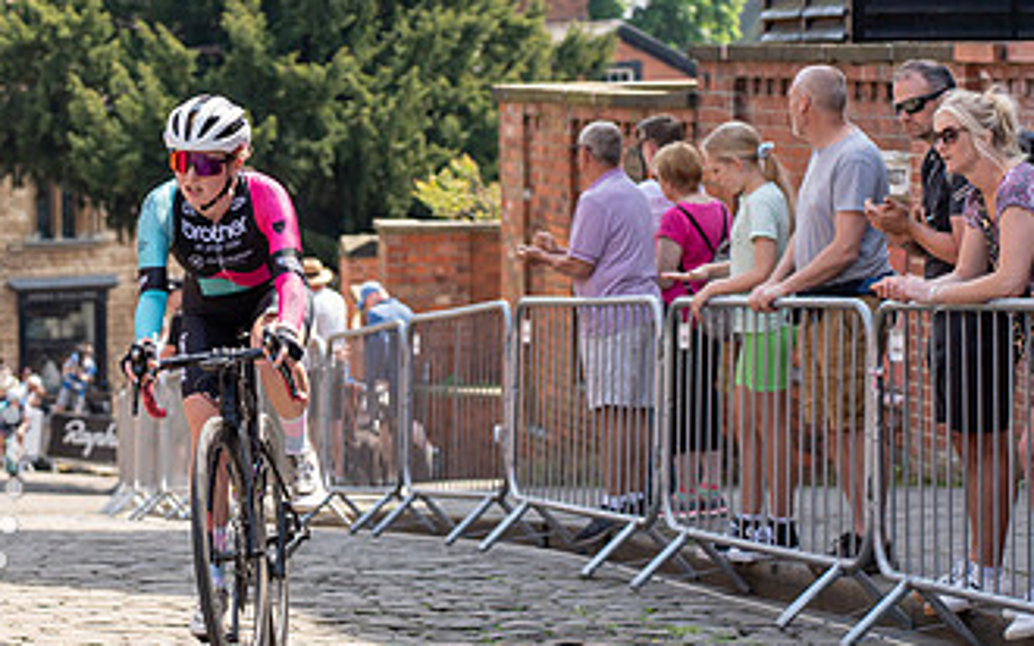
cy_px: 296
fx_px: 3634
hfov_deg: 16.1
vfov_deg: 10.1
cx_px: 216
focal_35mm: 129
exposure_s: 1/2500
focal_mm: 72
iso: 160
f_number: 3.5
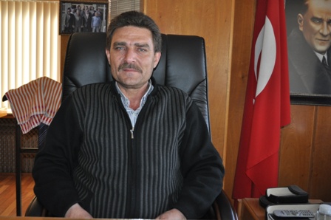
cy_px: 110
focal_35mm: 39
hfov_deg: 49.6
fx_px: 358
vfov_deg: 34.2
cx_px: 166
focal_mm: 26
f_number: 4.2
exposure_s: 1/60
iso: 800
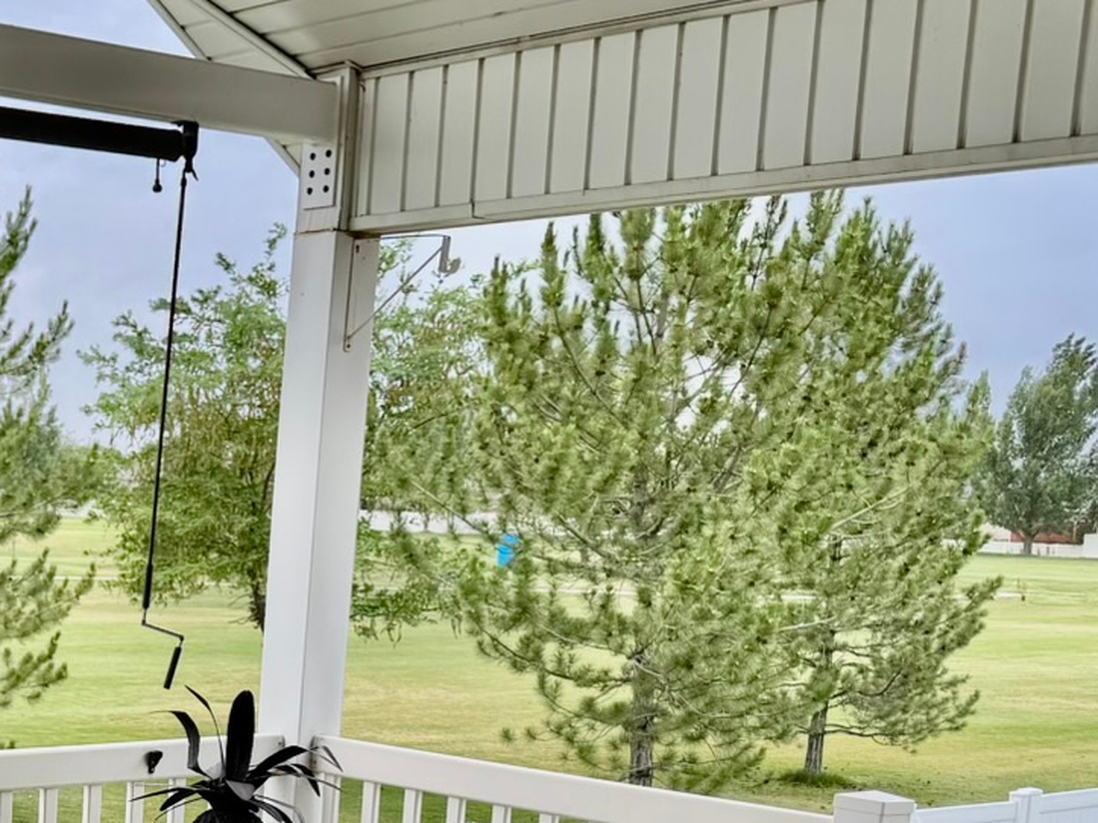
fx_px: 2157
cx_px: 17
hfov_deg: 27.1
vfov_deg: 20.8
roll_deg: -1.7
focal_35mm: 68
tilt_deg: -9.7
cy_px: 850
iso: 80
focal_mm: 6.76
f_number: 1.78
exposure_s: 1/527
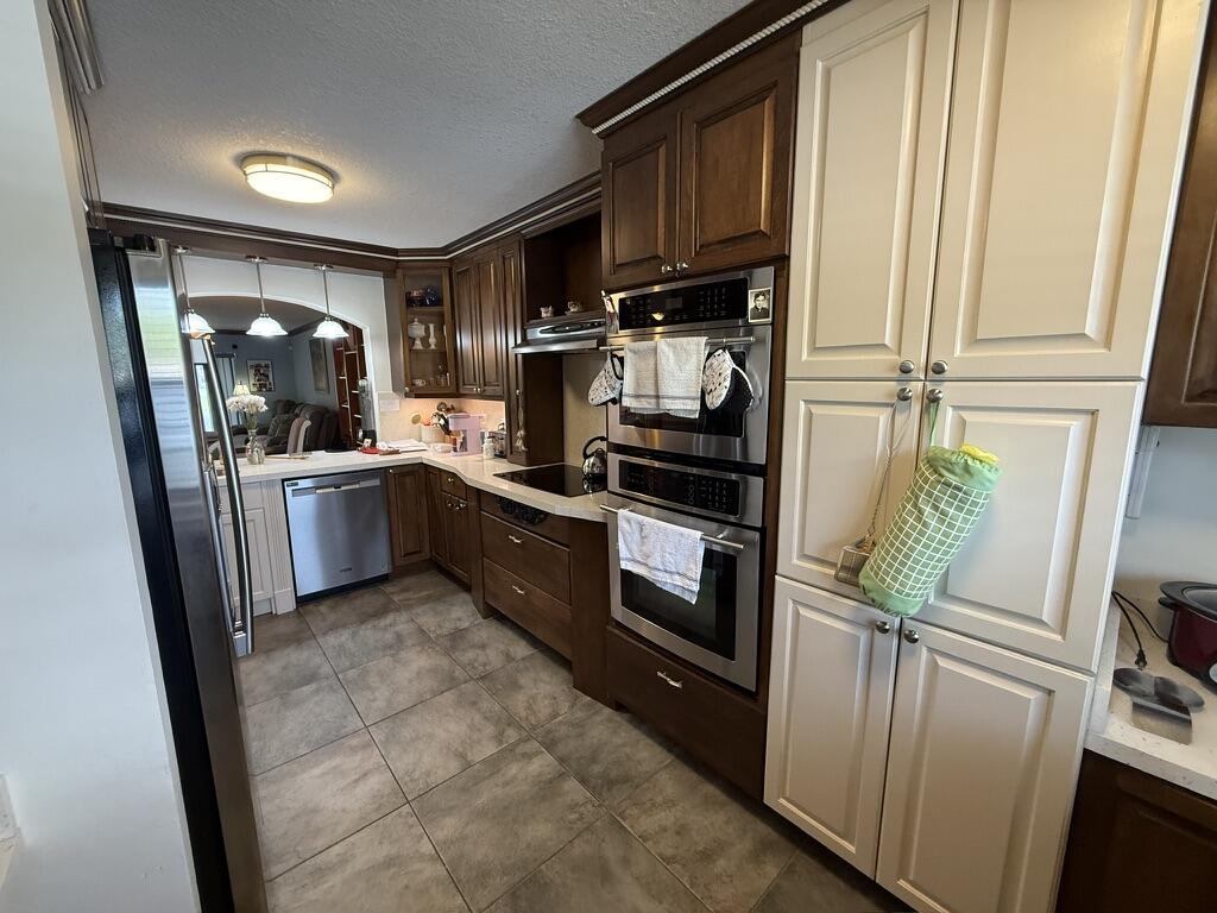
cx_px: 608
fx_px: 492
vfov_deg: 85.7
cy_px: 456
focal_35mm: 14
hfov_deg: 102.1
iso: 250
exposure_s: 1/60
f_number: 2.2
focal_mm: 2.22
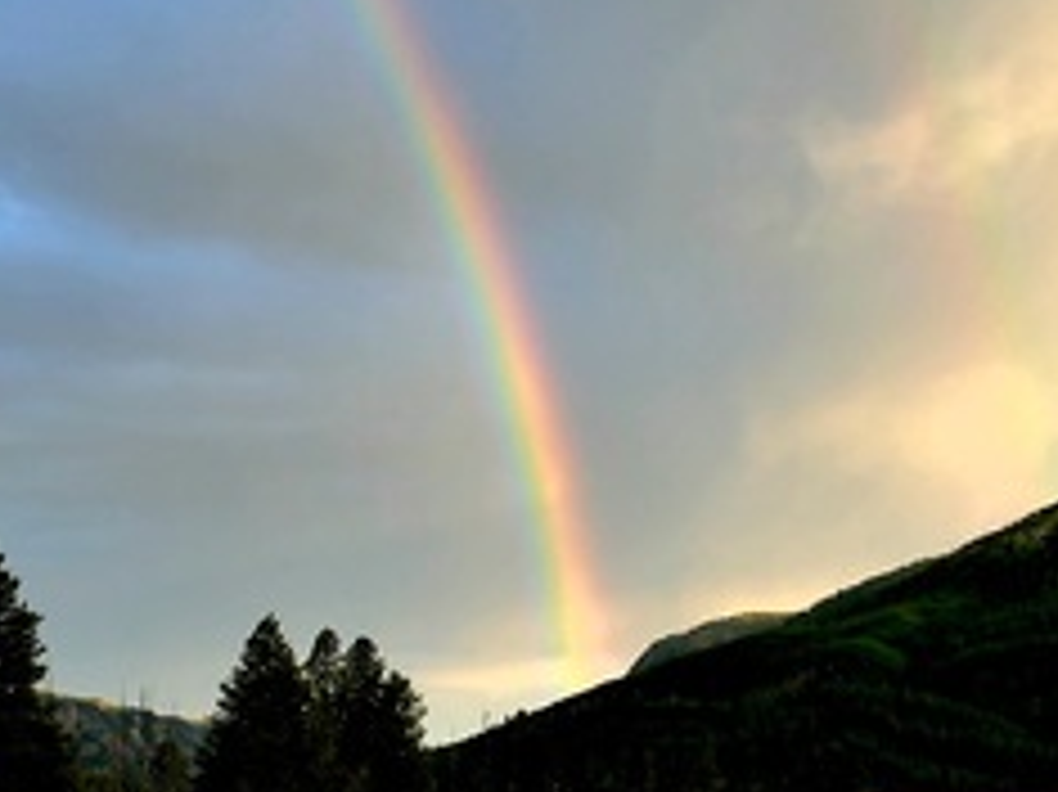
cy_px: 500
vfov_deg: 17.7
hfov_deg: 23.6
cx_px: 488
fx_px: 2536
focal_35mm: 83
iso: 360
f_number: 5.6
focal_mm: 26
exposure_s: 1/250
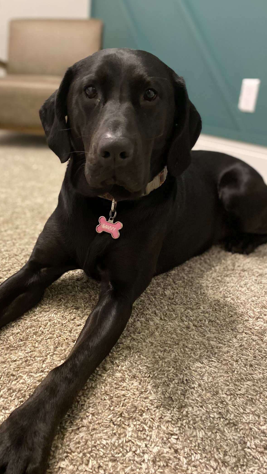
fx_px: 365
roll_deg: -1.4
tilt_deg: -21.6
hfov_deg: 39.6
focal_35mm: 29
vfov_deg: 66.1
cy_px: 235
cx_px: 87
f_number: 1.8
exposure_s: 1/47
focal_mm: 4.25
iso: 500
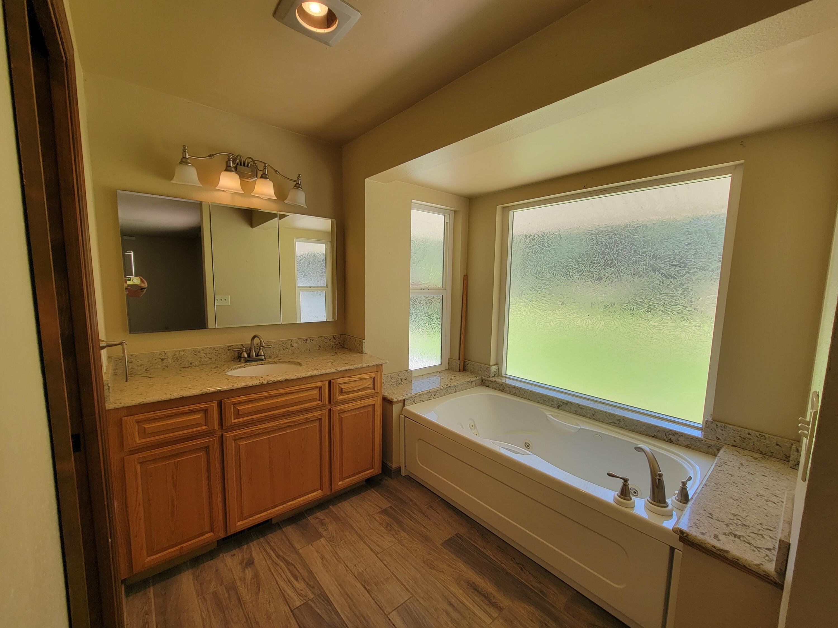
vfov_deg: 89.9
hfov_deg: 106.2
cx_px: 419
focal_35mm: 13
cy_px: 314
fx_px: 315
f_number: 2.2
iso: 50
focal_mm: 2.2
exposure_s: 1/60
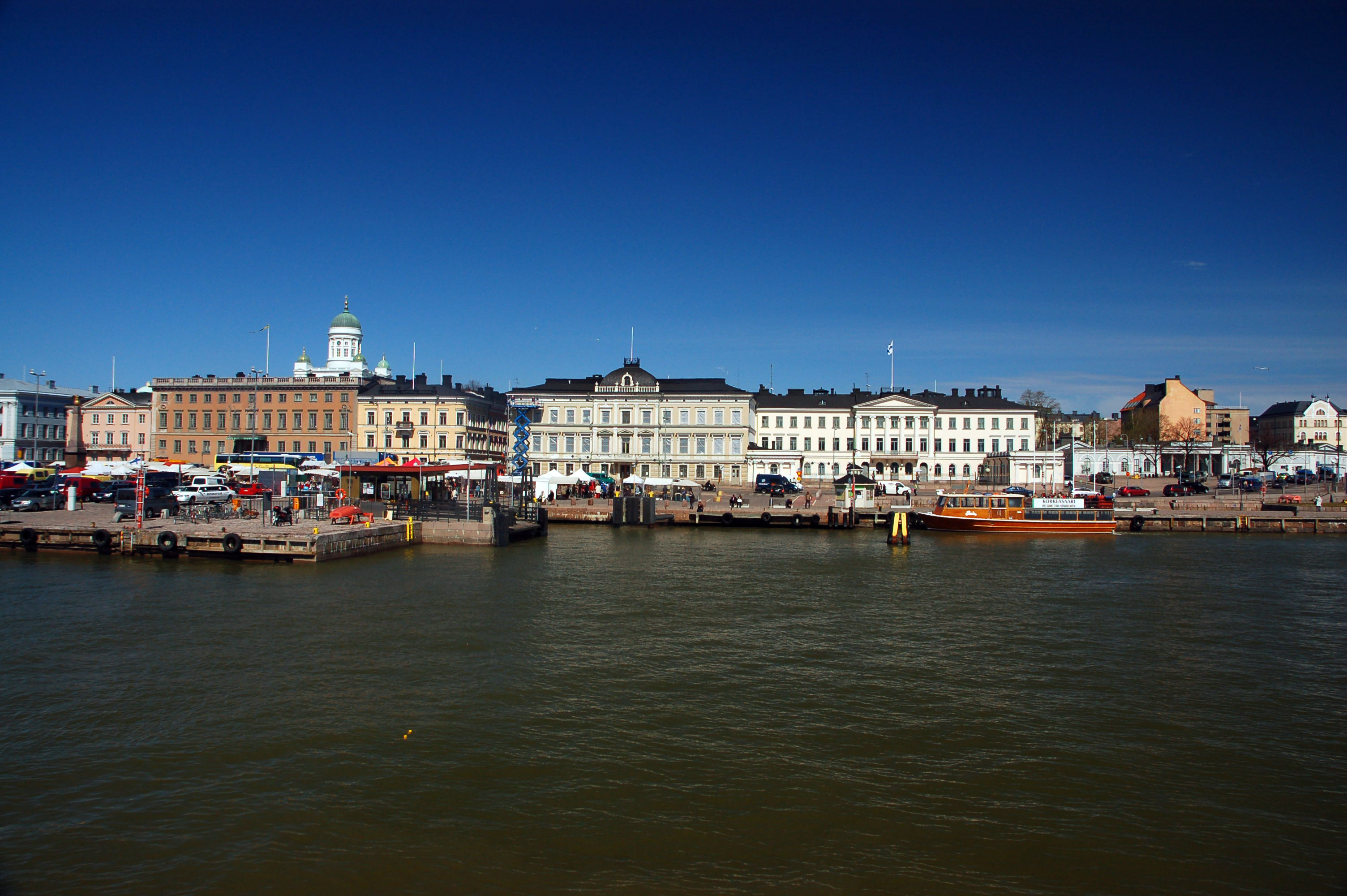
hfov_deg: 67.4
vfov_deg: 47.8
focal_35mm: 27
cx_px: 674
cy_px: 448
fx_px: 1009
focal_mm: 18
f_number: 8
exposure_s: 1/250
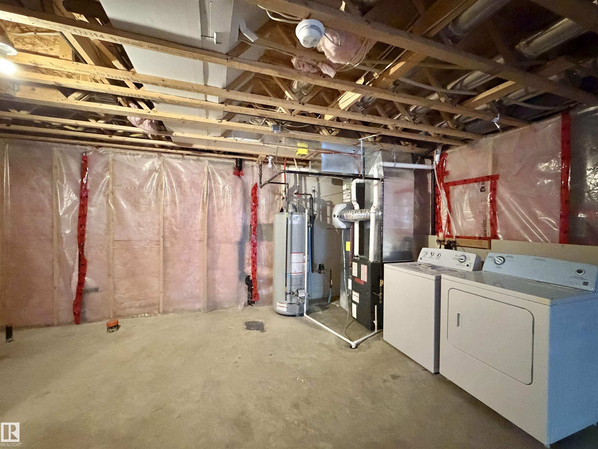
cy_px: 224
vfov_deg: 85.7
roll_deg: -0.1
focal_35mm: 14
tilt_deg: -0.5
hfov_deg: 102.1
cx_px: 299
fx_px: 242
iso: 1600
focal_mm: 2.22
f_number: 2.2
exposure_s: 1/40
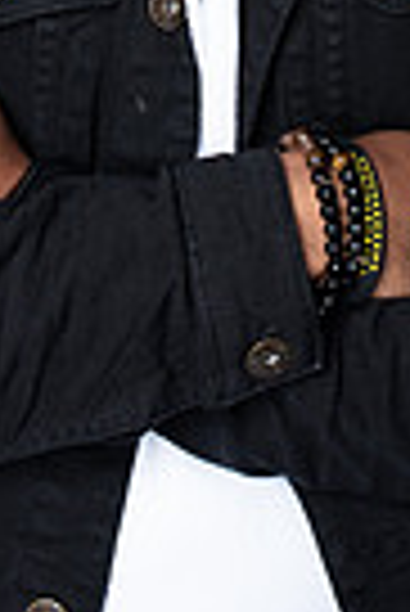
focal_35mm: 116
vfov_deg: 16.3
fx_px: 1976
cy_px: -274
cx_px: 225
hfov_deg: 11.8
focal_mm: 35
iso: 250
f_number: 6.3
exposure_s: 1/200
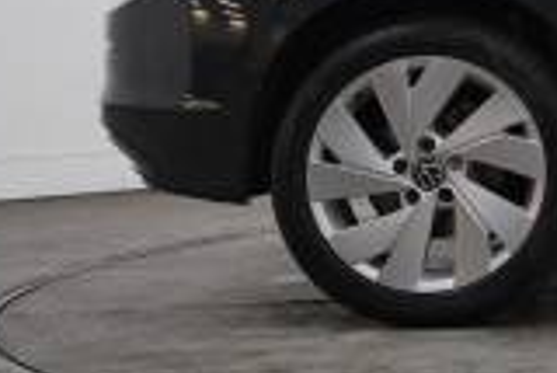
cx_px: 1065
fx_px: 2416
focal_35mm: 156
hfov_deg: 11.9
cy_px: -87
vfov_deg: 8.7
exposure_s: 1/160
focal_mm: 39
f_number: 4
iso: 1250
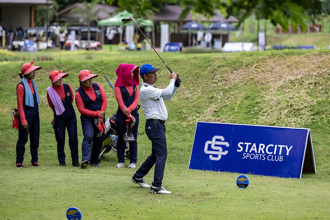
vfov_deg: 9.8
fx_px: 1283
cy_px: 110
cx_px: 165
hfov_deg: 14.7
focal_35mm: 140
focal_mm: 140
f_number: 3.2
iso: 220
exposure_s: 1/1600
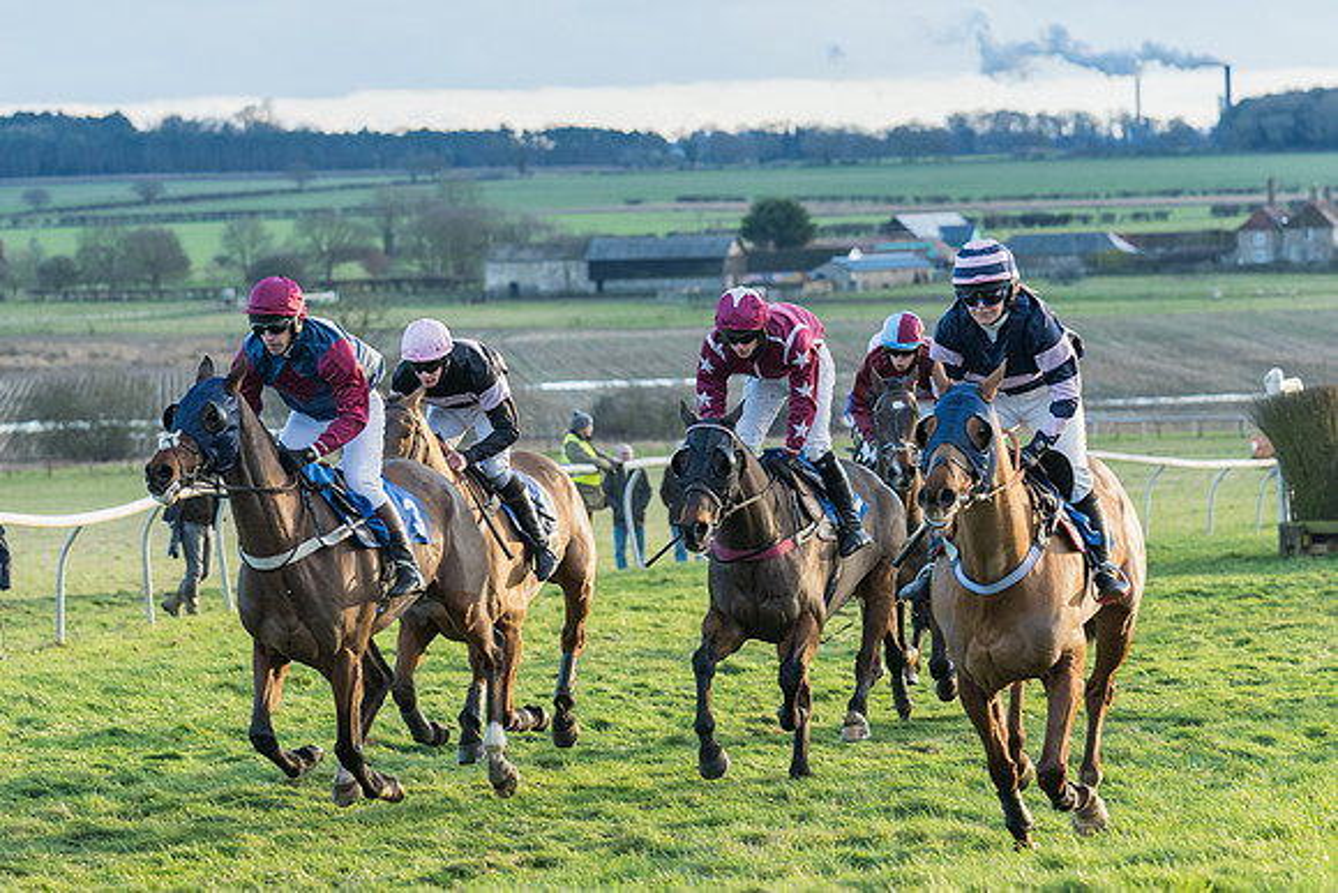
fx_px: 7354
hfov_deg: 10.4
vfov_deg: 6.9
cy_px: 513
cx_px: 477
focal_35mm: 198
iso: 800
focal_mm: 117
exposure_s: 1/1000
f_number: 4
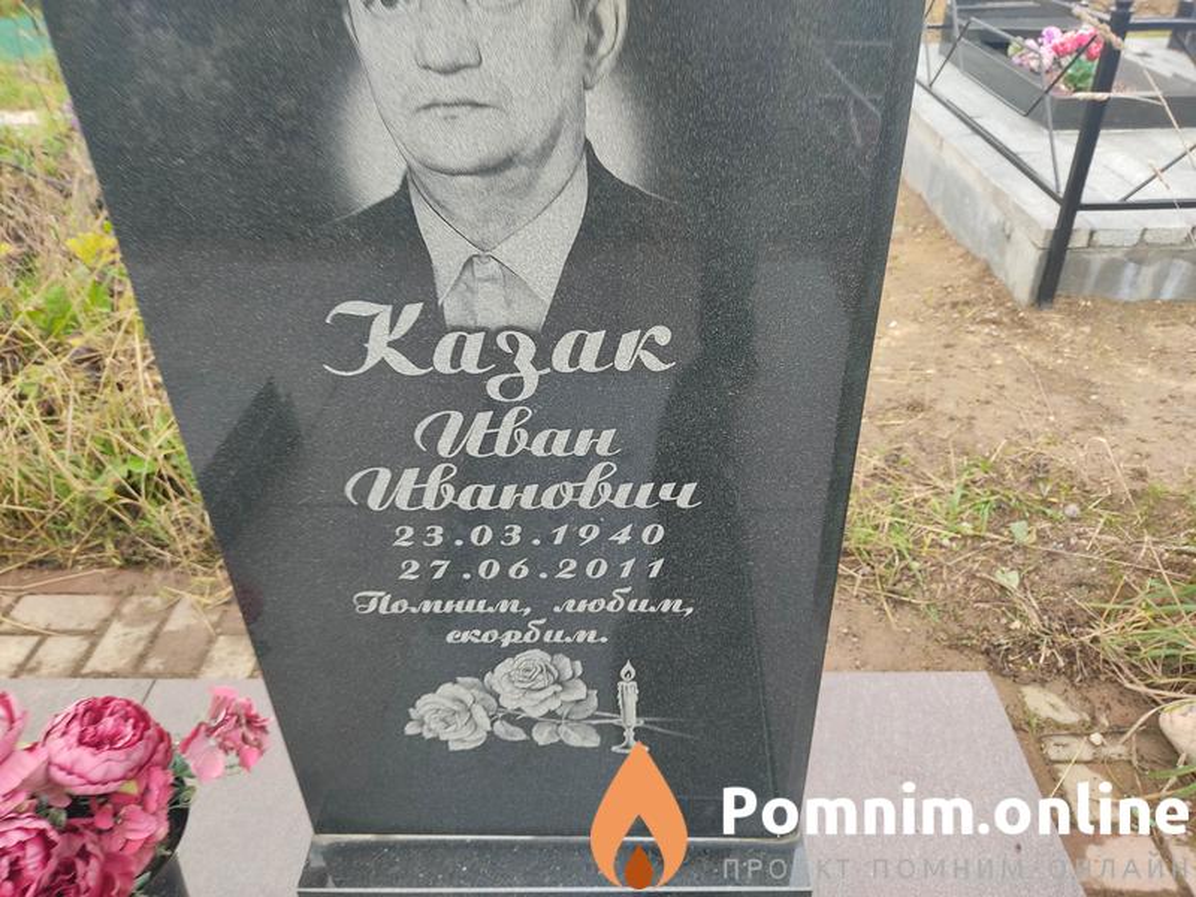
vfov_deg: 53.1
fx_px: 898
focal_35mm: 26
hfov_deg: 67.3
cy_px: 448
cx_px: 598
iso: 126
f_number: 1.79
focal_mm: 4.74
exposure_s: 1/60
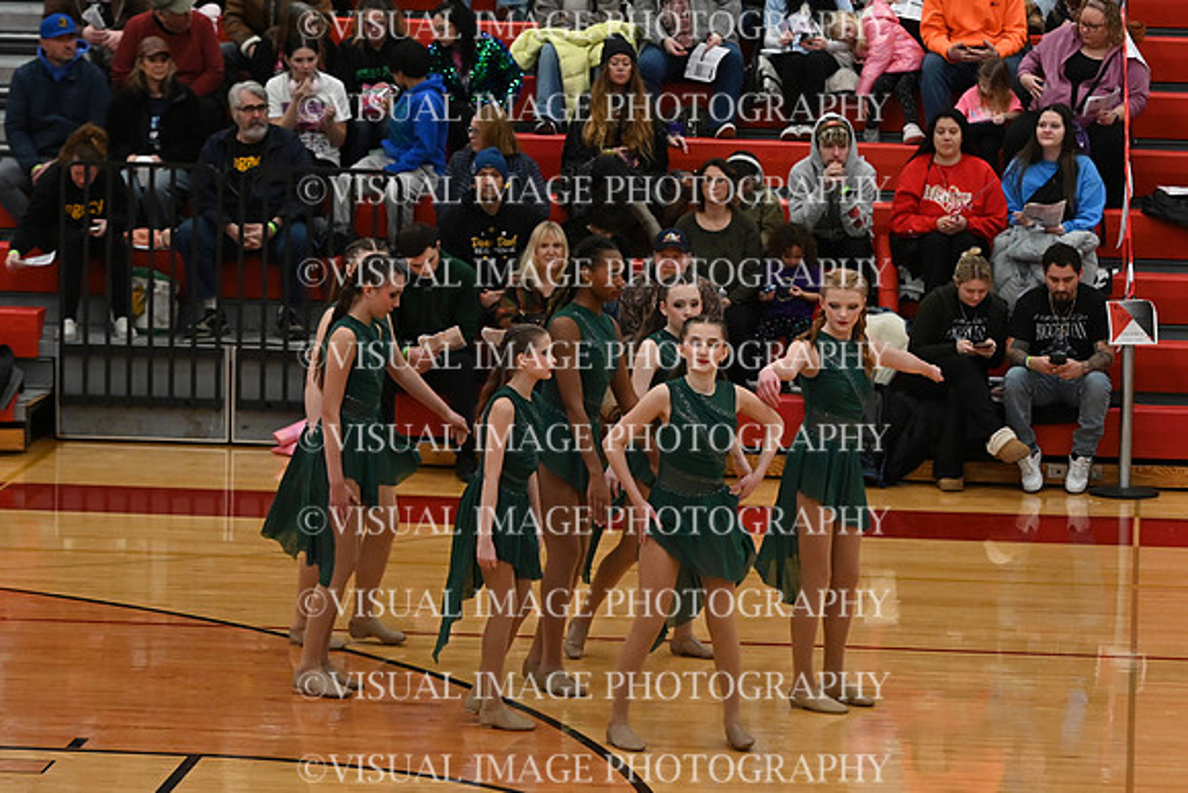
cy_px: 396
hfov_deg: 12.4
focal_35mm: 165
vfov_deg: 8.3
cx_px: 594
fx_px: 5446
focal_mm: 110
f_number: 4
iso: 5000
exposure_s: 1/400
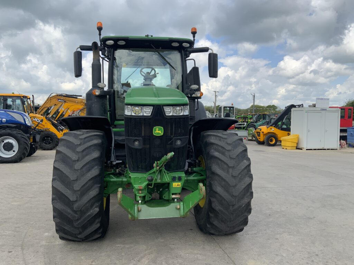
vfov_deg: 48.2
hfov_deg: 61.7
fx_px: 297
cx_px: 177
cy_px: 132
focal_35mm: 29
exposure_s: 1/1195
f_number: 1.8
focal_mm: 3
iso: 16
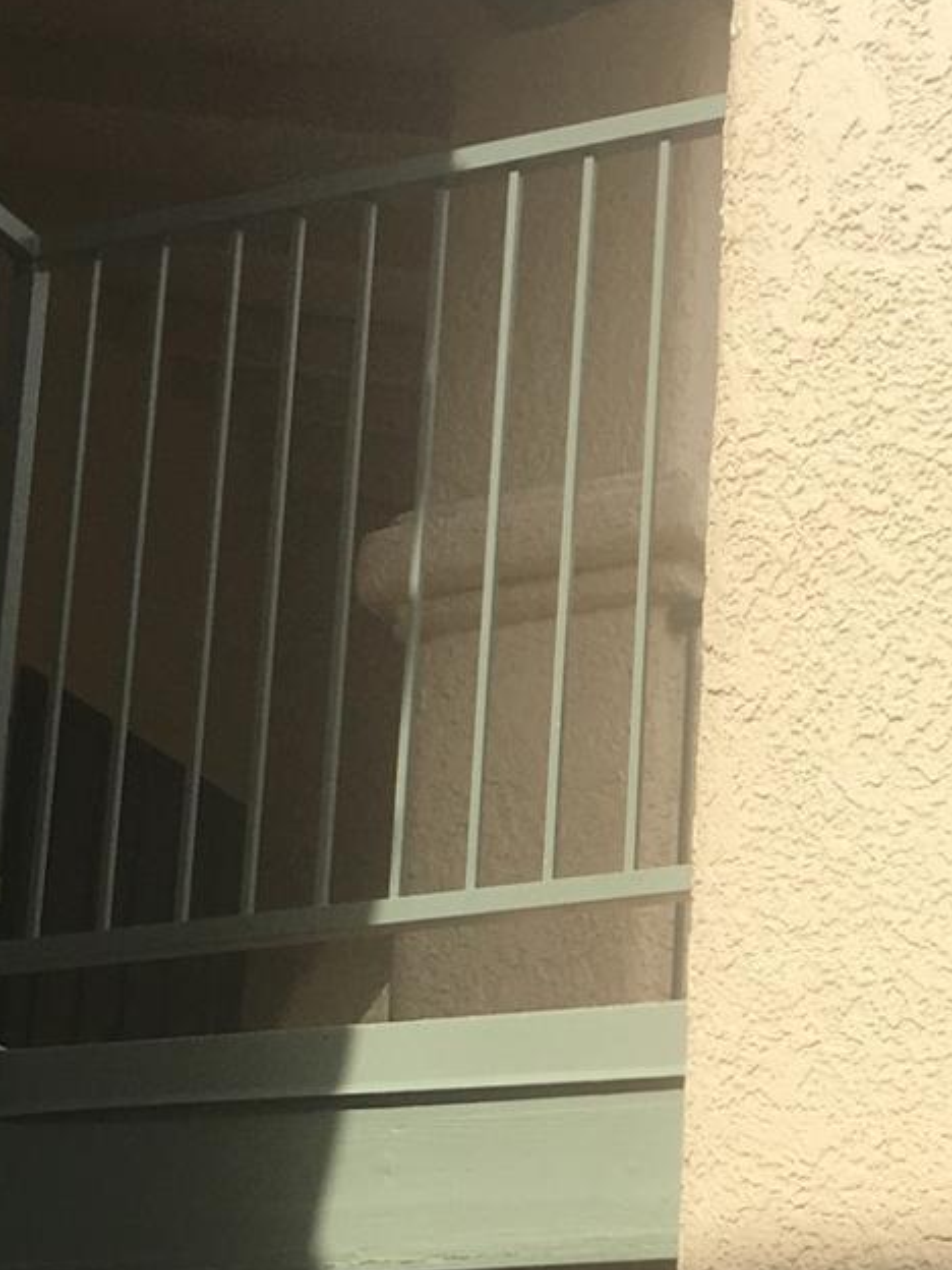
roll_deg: -1.7
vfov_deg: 20.4
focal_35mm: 93
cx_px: 885
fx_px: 3410
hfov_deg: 15.7
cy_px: 1292
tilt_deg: +12.3
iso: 25
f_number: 2.2
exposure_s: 1/2079
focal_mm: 4.15
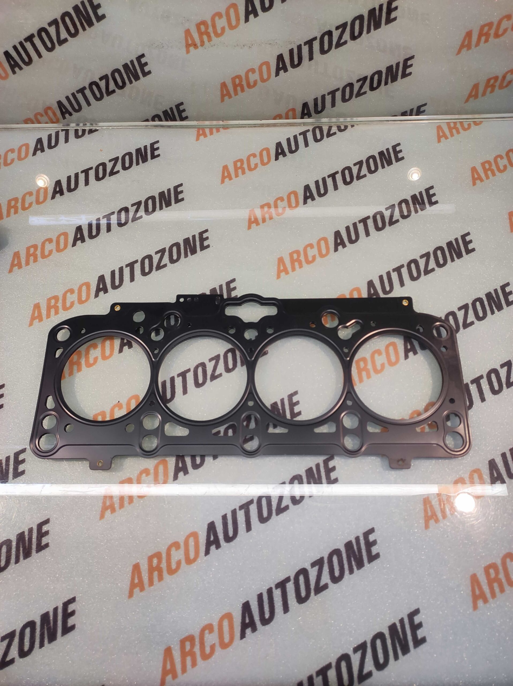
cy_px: 343
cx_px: 256
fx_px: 336
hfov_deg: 74.7
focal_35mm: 17
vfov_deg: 91.1
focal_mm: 4.74
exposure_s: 1/50
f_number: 1.79
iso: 146
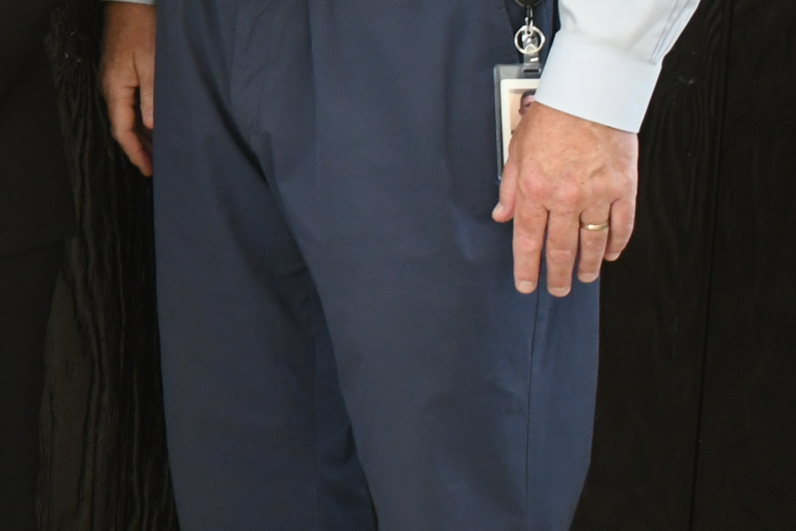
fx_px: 2786
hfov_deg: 14.8
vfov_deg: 10.5
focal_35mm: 126
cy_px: -293
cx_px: -480
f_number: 4
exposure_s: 1/80
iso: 1250
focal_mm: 23
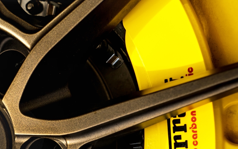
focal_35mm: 175
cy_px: 158
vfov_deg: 7.5
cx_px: -2
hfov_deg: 11.8
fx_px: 1135
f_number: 6.3
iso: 160
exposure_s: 1/160
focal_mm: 65
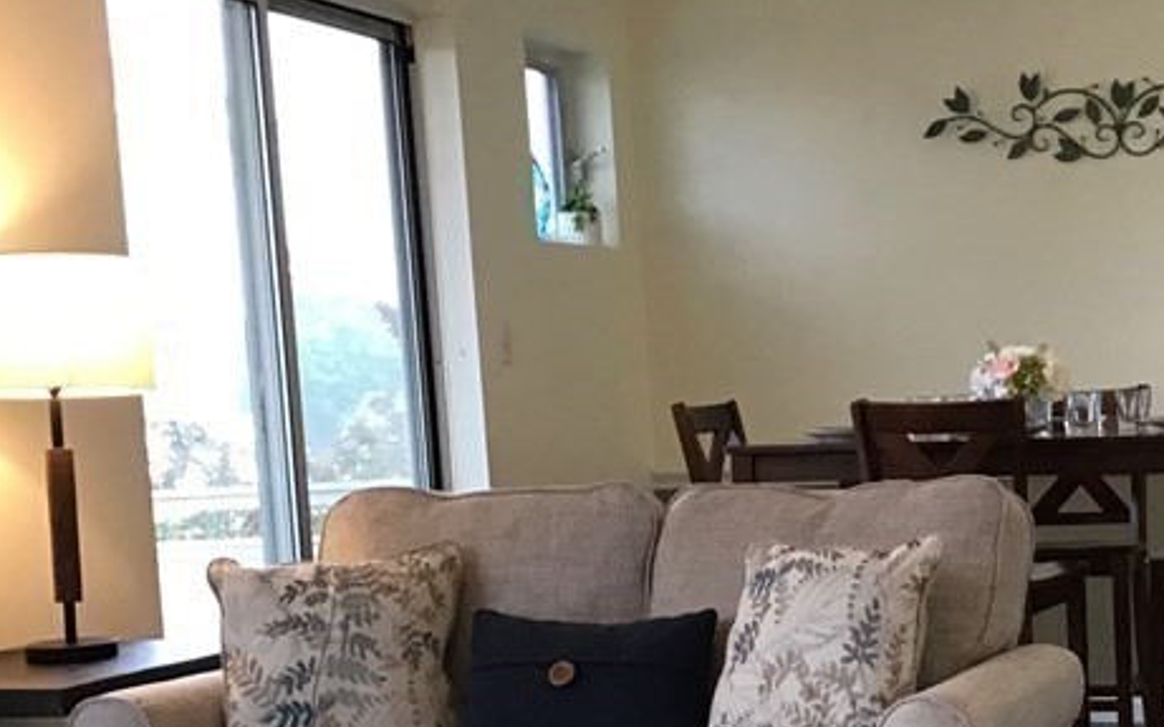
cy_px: 624
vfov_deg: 17.6
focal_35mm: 73
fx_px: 2315
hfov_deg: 27.4
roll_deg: +3.8
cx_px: 997
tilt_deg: -5.2
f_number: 2.4
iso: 100
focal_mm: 3.3
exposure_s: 1/30
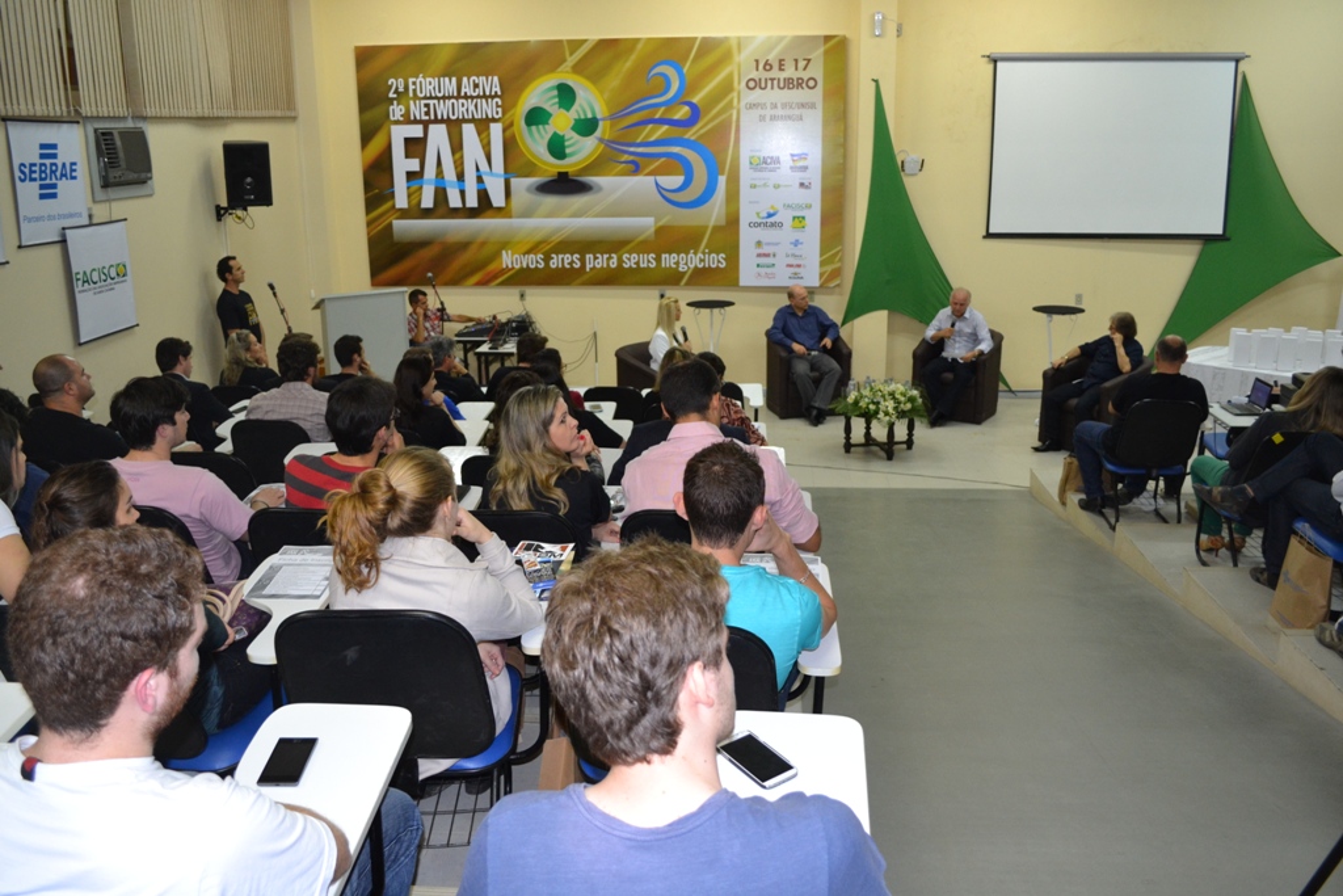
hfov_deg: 61.9
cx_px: 672
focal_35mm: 30
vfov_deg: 43.6
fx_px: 1119
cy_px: 448
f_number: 3.8
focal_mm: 20
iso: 1000
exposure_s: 1/60
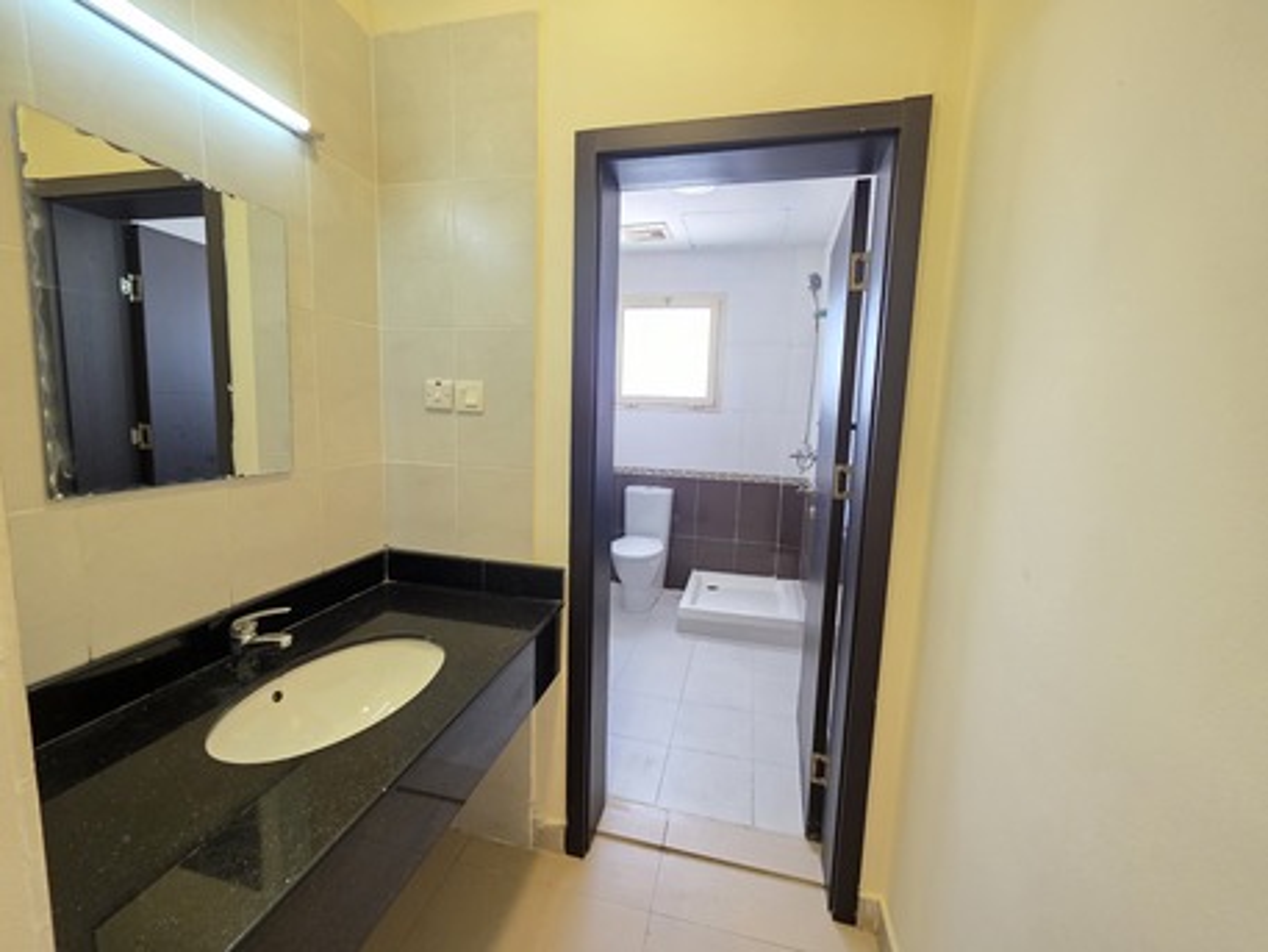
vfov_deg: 89.9
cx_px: 634
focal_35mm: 13
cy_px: 476
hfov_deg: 106.2
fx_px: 476
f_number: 1.9
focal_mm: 2.2
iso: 500
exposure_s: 1/200
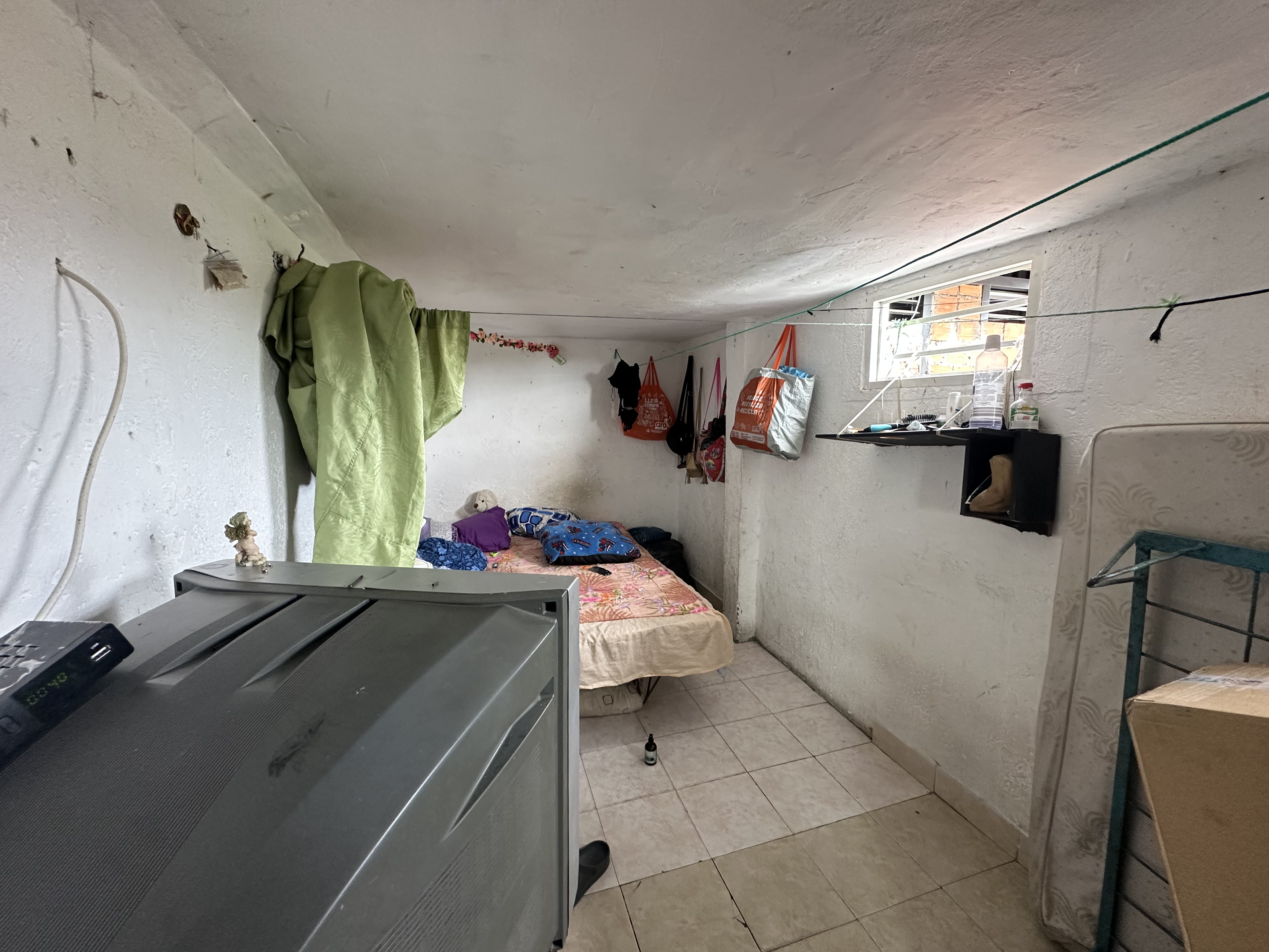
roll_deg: -0.7
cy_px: 476
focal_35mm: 14
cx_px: 634
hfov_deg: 102.1
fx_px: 513
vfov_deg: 85.7
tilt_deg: -7.0
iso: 250
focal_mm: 2.22
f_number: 2.2
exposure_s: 1/99
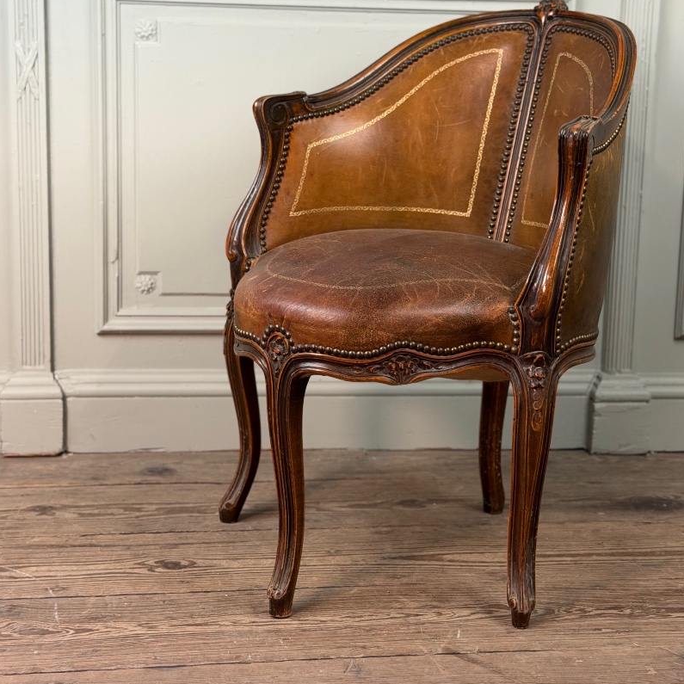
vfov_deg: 26.8
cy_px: 277
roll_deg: -0.2
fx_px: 1431
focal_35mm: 64
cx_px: 385
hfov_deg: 26.9
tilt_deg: -10.1
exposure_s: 1/50
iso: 125
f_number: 1.78
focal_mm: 6.76
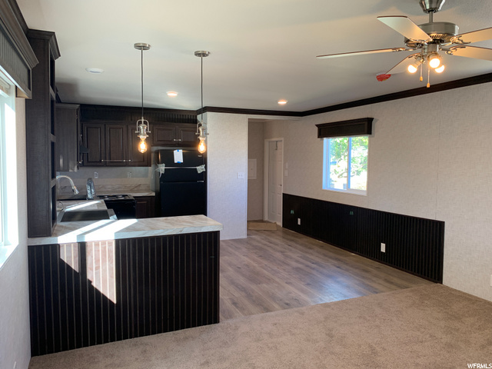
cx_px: 246
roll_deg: -0.2
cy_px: 184
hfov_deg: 67.3
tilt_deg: -3.1
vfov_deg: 53.1
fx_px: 370
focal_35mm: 26
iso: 64
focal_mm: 4.25
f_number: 1.8
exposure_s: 1/60
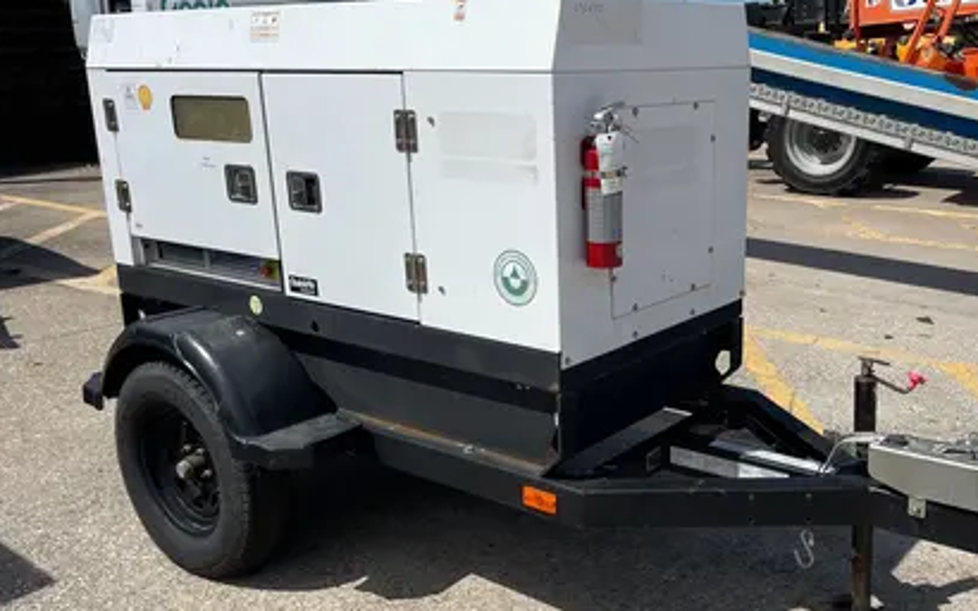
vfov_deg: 34.4
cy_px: 340
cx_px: 620
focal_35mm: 37
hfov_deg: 52.1
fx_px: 986
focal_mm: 4.2
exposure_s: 1/7299
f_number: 1.6
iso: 32
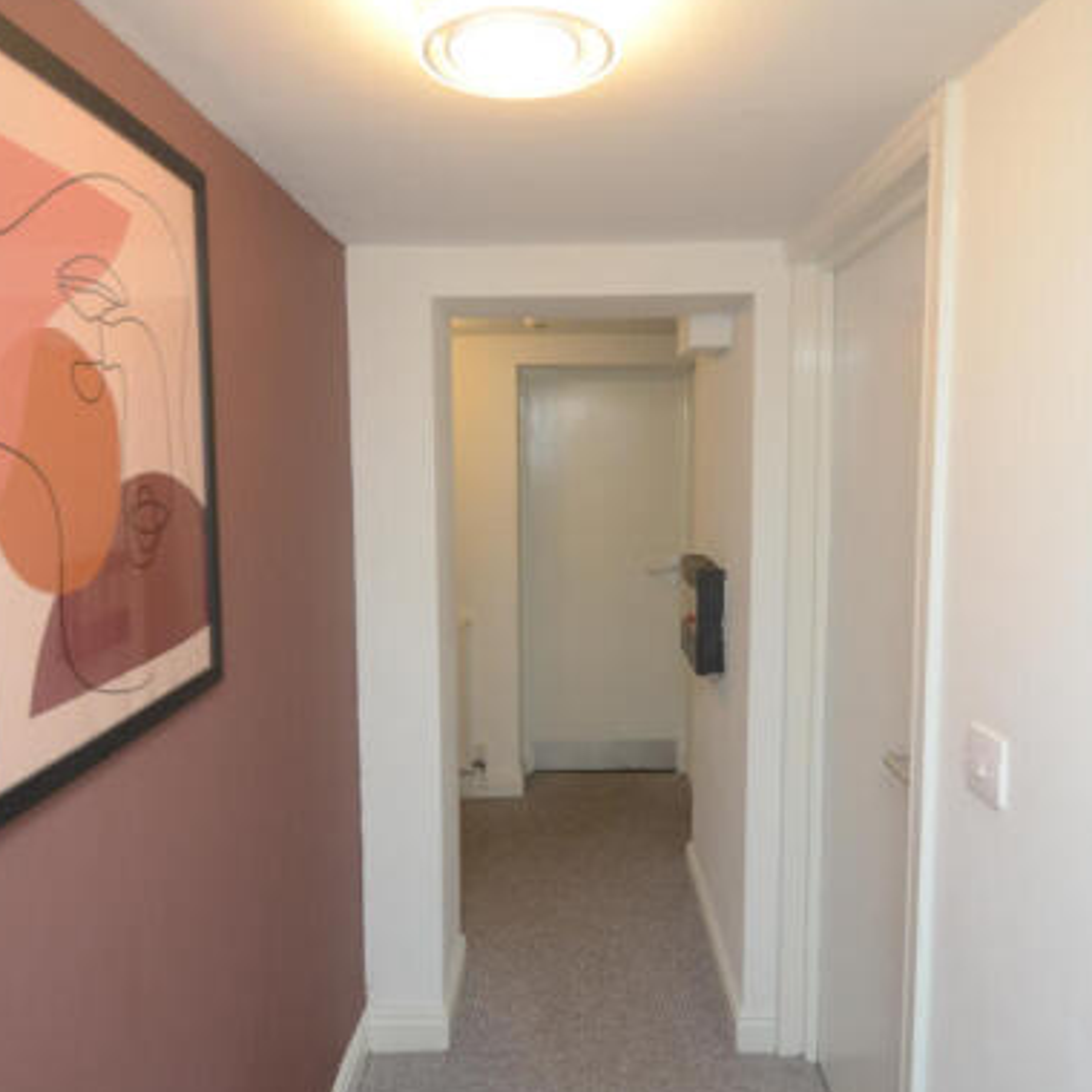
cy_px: 519
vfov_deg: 69.6
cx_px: 579
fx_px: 785
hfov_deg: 69.6
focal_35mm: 22
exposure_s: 1/200
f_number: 3.5
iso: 400
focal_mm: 10
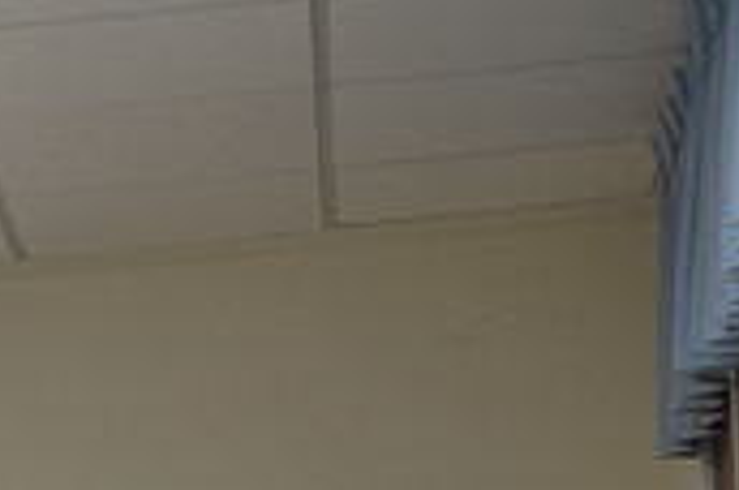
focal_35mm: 195
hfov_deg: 9.8
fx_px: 3995
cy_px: 784
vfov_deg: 6.9
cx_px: -730
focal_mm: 32
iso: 640
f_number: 4.2
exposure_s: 1/60
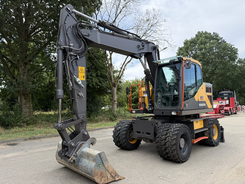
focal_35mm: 24
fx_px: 170
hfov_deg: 71.6
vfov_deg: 56.8
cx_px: 122
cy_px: 92
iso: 100
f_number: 1.78
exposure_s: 1/1949
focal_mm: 6.76
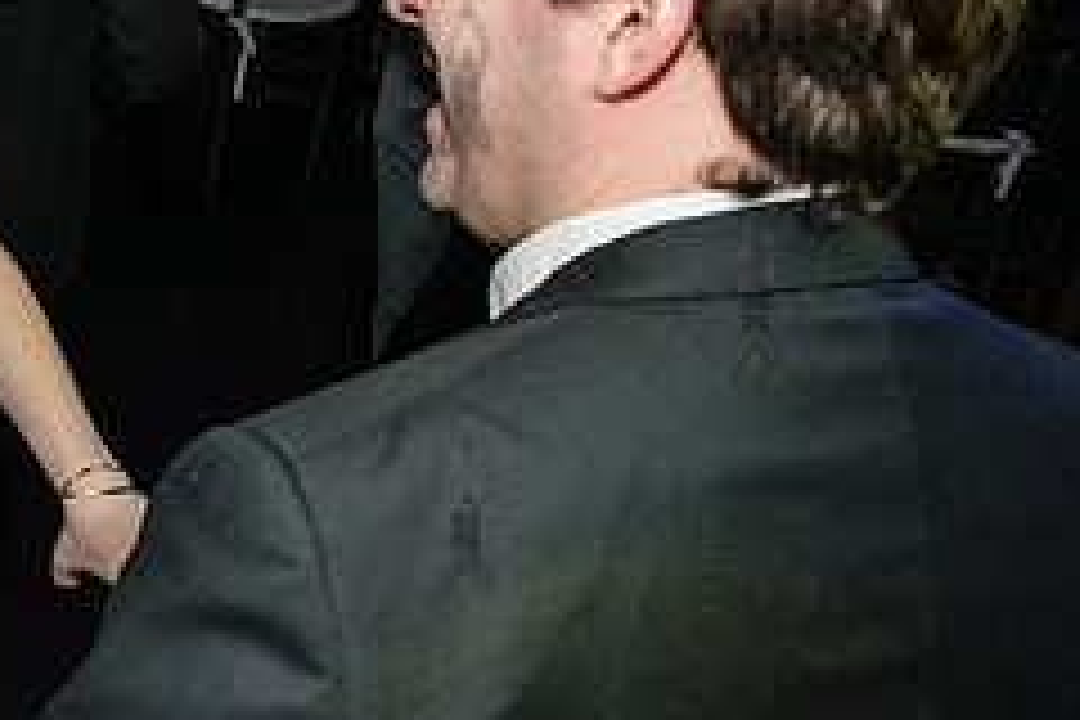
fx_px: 2190
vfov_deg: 18.7
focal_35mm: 73
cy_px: 342
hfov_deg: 23.3
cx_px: -454
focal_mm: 24
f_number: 5
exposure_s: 1/160
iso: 5000
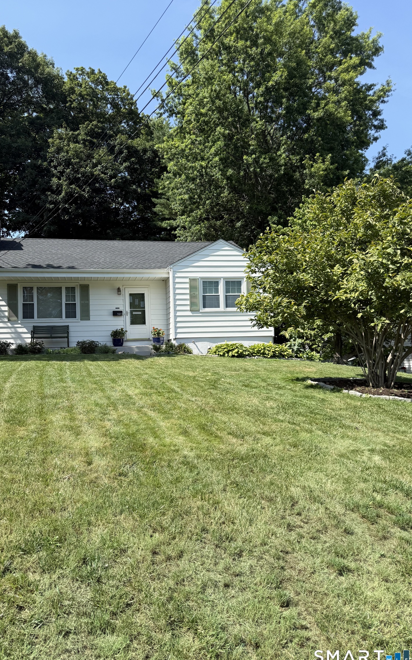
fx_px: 467
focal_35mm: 26
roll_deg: +1.4
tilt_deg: +4.6
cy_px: 332
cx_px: 163
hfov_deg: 47.3
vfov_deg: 70.4
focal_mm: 6.76
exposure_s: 1/2299
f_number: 1.78
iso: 80
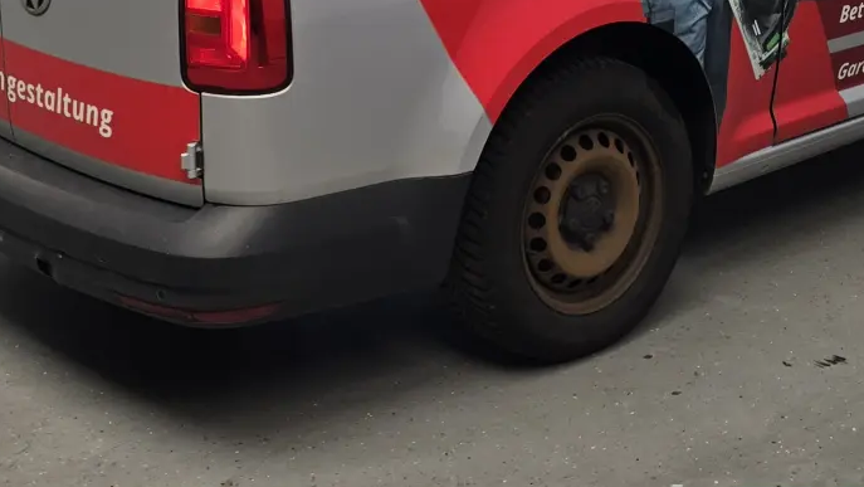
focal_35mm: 70
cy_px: -53
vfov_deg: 16.7
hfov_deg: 30.1
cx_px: 472
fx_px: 1604
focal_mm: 6.3
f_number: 1.7
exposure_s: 1/180
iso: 50
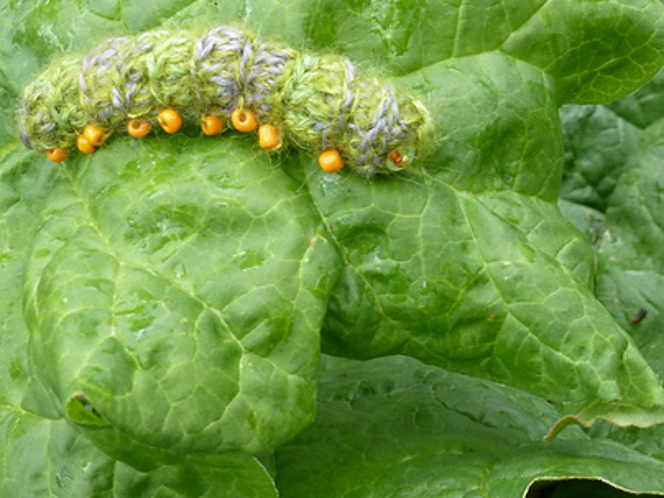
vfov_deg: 22.6
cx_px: 248
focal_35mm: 65
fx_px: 1247
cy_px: 245
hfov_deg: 29.7
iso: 250
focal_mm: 7.4
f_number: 3.9
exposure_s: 1/125
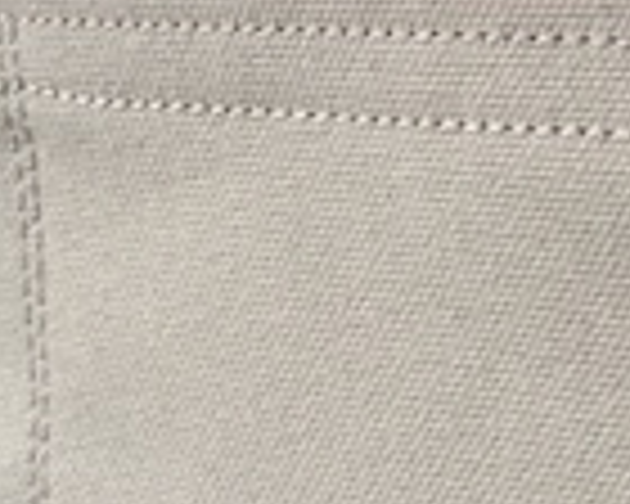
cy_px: 290
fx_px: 2648
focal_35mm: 142
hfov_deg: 13.5
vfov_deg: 10.9
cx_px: 450
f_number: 2.2
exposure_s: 1/17
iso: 200
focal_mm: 4.15
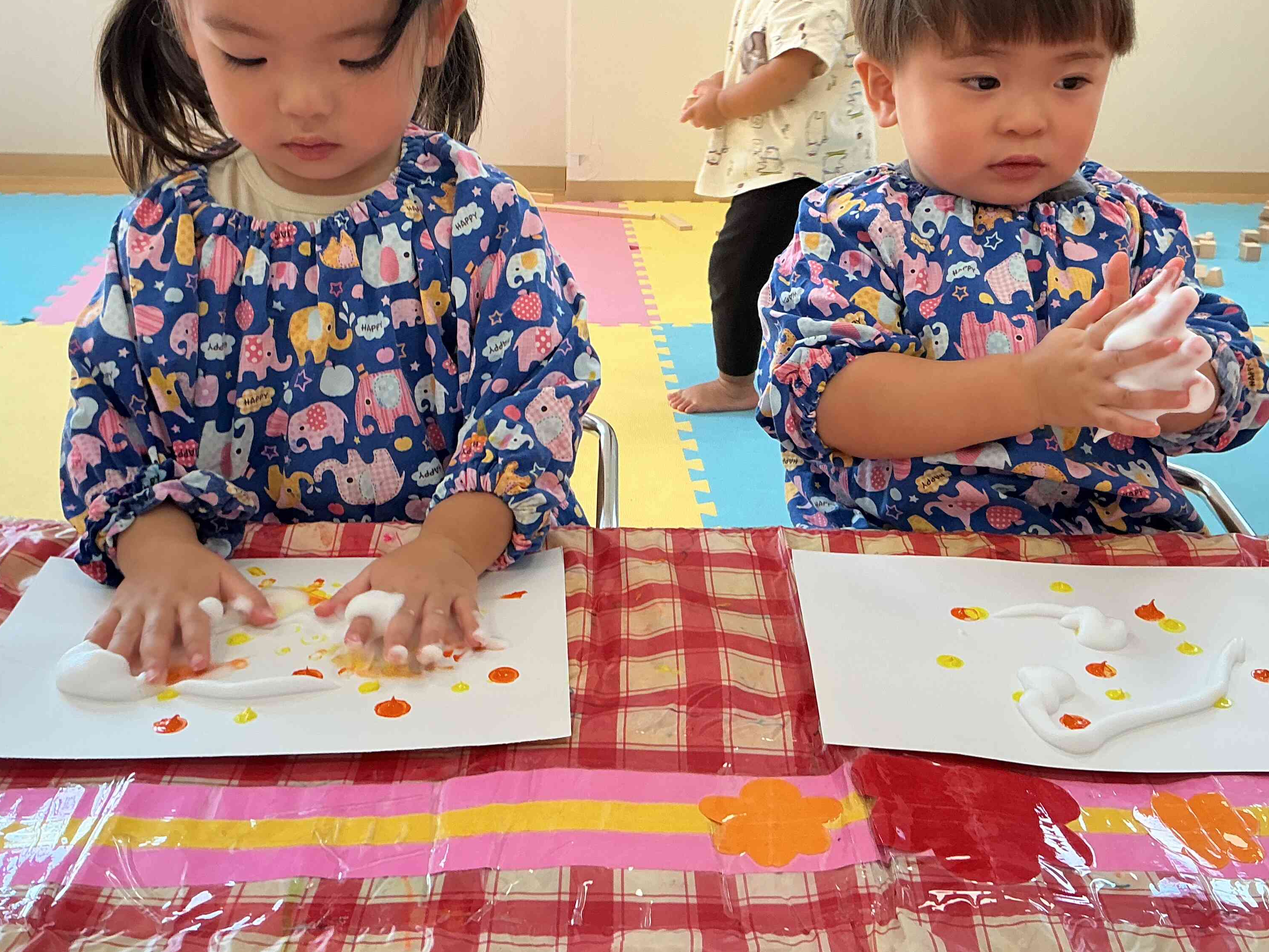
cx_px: 686
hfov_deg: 47.8
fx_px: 1430
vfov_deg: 36.6
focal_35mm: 39
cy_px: 345
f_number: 1.8
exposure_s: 1/120
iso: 40
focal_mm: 3
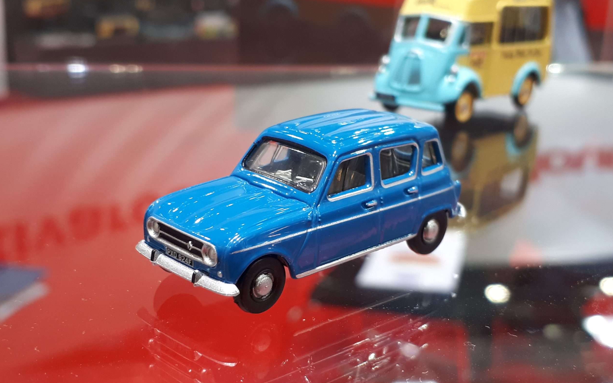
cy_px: 231
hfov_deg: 64.6
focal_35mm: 29
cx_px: 309
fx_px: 485
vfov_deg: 42.9
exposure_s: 1/33
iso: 64
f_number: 1.9
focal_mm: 3.6
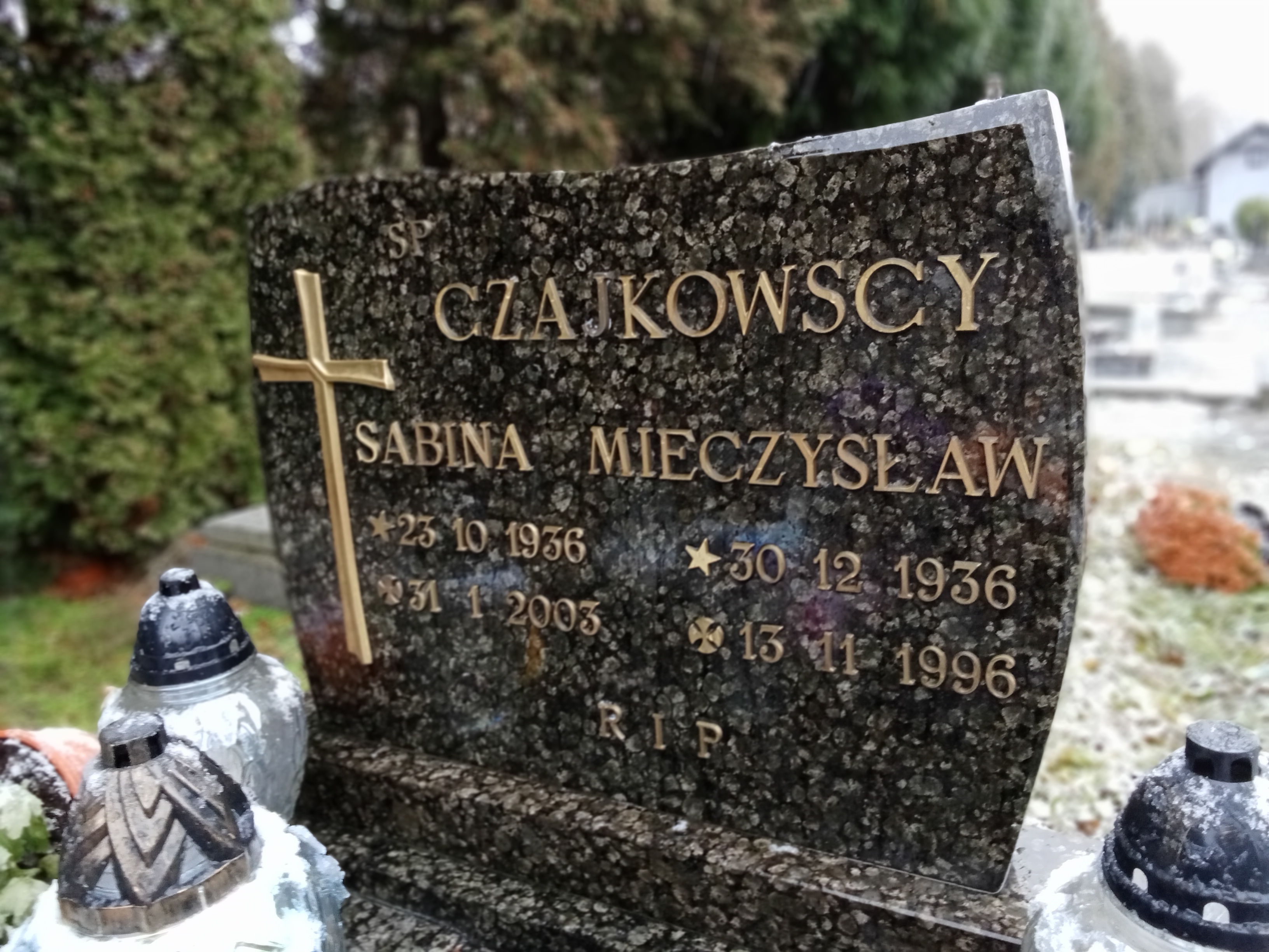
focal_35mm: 27
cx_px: 634
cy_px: 476
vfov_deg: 51.4
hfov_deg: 65.3
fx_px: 990
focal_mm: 2.79
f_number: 2
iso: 190
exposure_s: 1/30
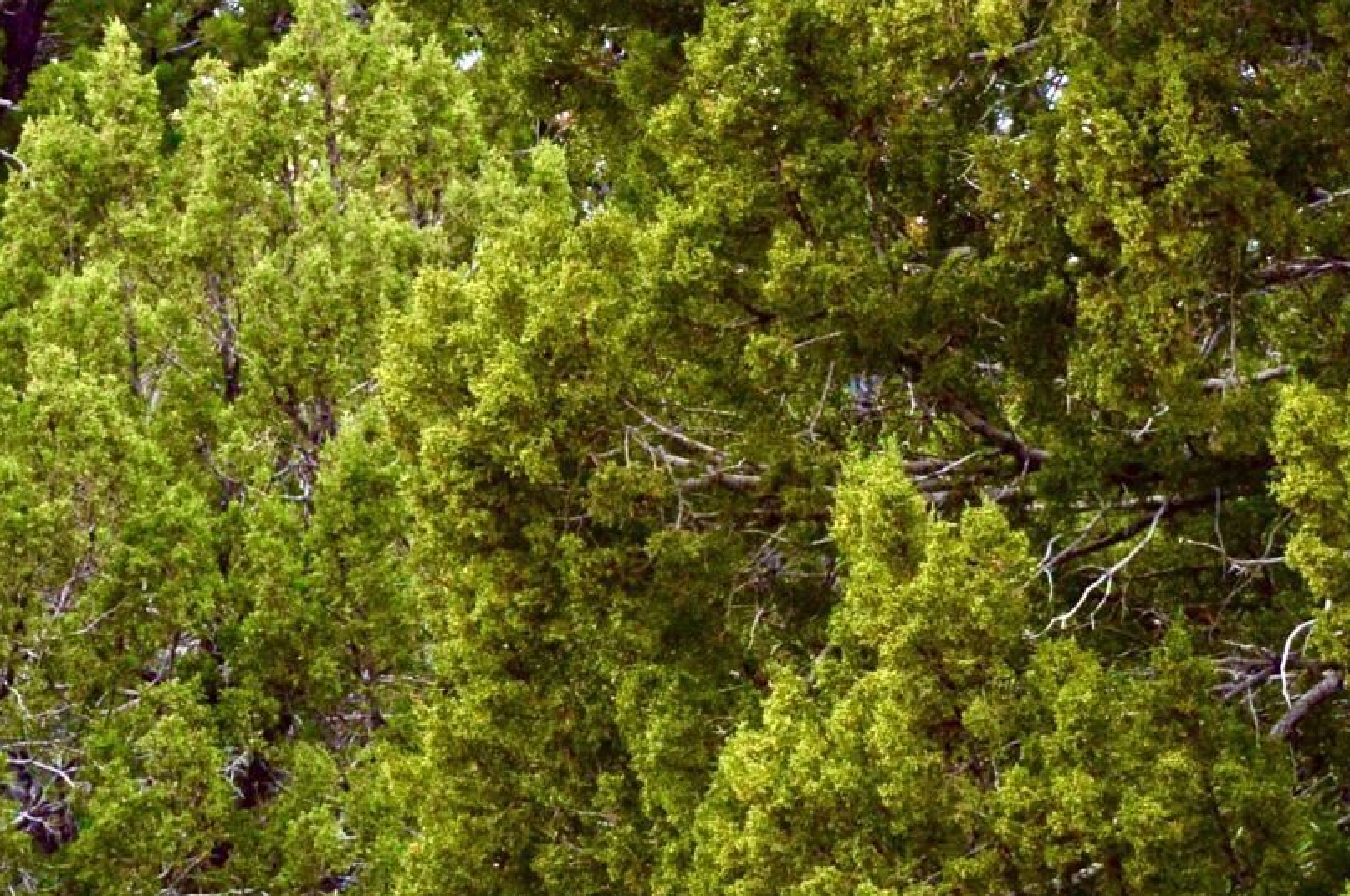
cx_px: 254
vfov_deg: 4.5
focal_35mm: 307
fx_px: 11493
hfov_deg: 6.7
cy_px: 393
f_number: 10
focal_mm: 55
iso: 400
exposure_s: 1/200
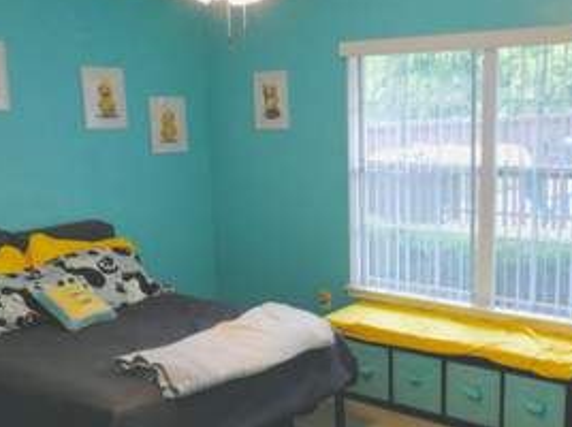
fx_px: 709
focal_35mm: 43
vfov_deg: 33.3
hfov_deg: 43.5
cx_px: 365
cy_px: 266
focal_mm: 4.3
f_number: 3.3
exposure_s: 1/60
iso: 320
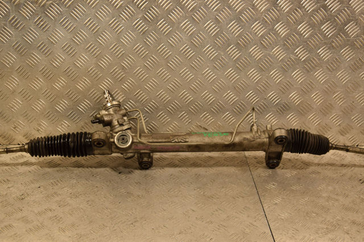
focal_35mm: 45
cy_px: 121
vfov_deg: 29.8
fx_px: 455
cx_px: 182
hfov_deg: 43.6
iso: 800
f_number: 6.3
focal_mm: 30
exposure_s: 1/160
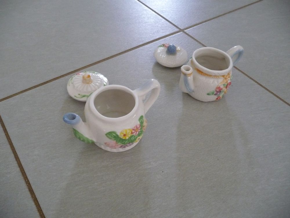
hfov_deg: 63.4
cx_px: 145
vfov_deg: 49.7
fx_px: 235
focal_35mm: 28
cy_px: 109
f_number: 3.3
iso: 400
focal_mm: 4.7
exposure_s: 1/20
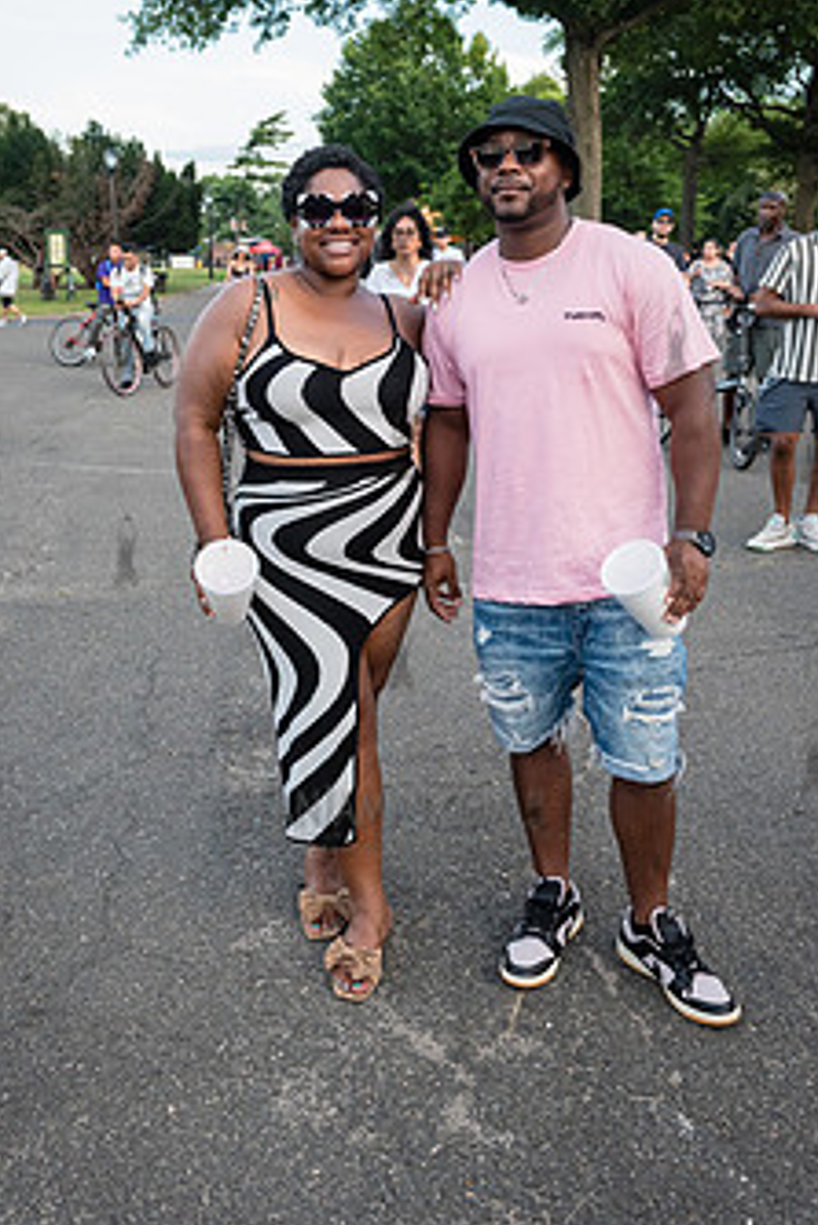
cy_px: 447
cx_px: 400
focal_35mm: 35
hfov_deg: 37.9
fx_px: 1192
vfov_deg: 53.7
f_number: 4.5
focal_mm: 26
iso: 2000
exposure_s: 1/500
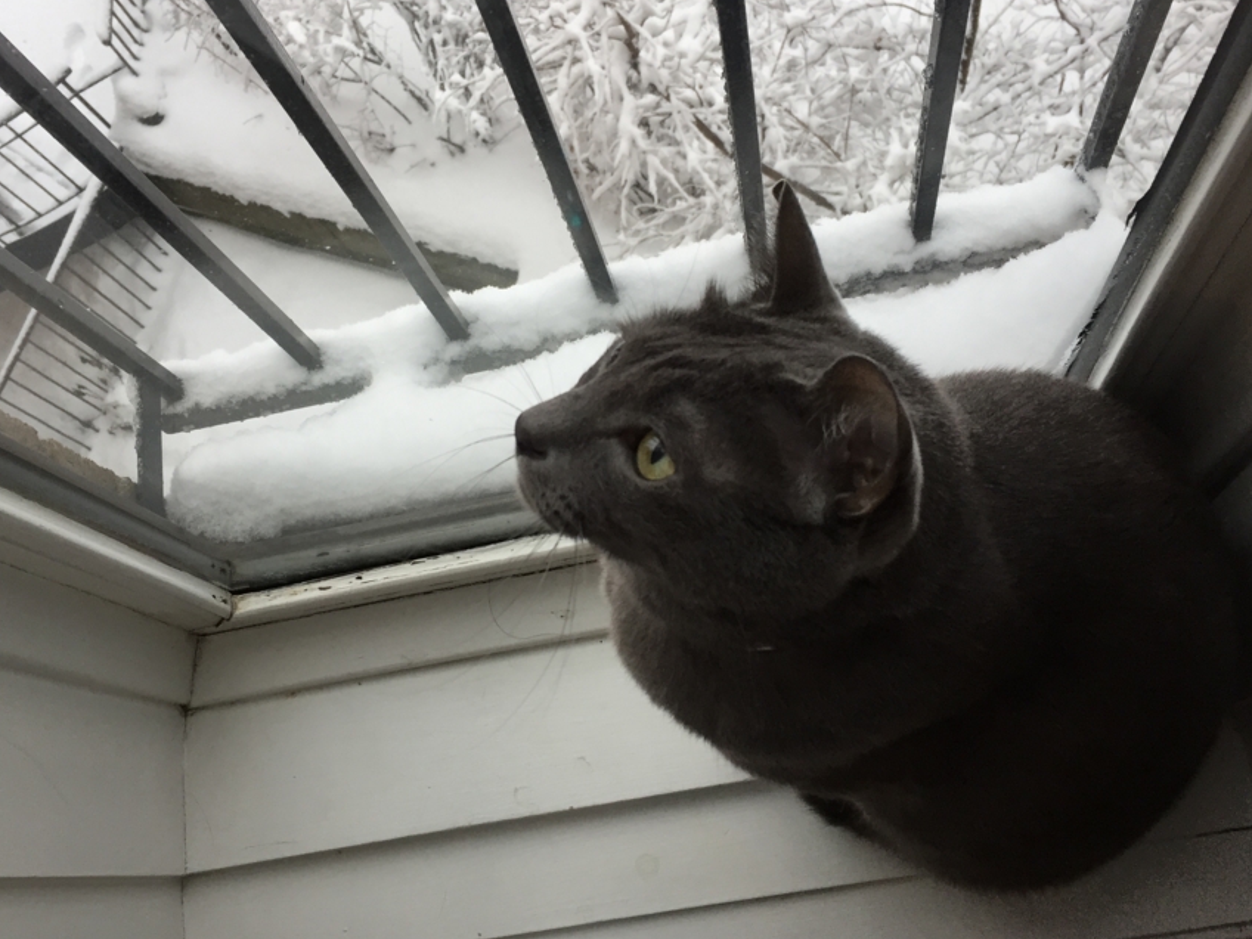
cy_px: 400
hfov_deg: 52.6
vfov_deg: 40.6
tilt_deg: -67.8
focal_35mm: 35
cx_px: 574
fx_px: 1266
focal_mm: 4.15
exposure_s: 1/40
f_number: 2.2
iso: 40
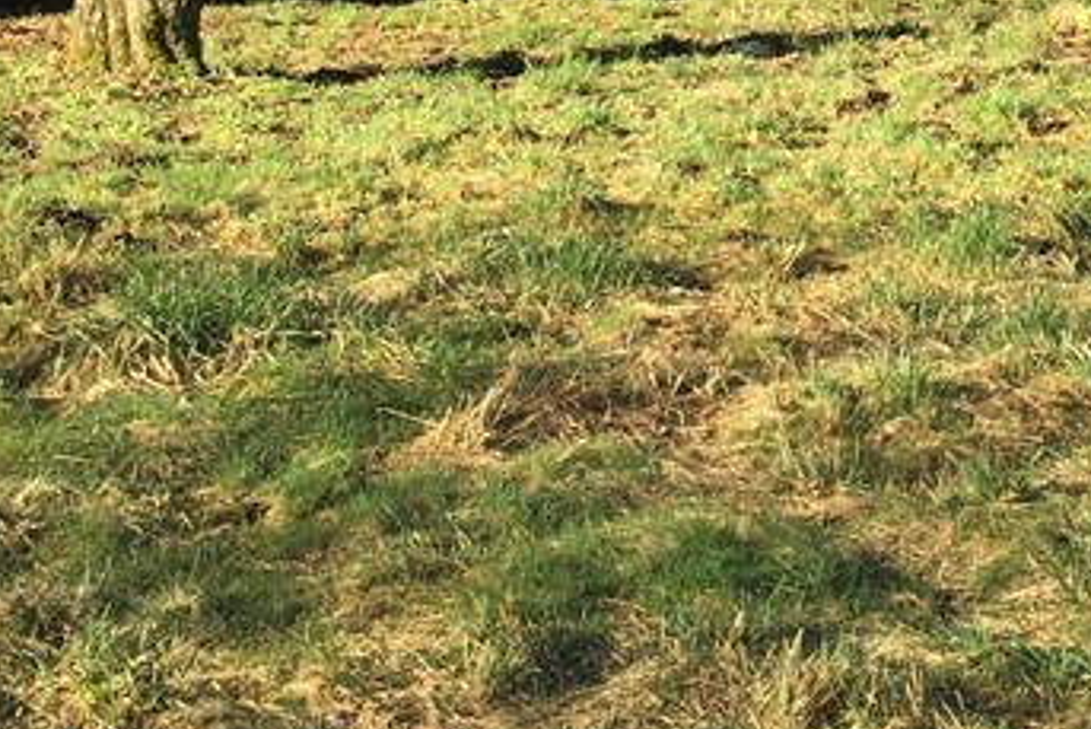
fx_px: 2729
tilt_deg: +1.8
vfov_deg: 14.4
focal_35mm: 90
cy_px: -293
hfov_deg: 22.0
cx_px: 1034
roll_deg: -1.6
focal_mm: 4.15
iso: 32
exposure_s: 1/618
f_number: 2.2
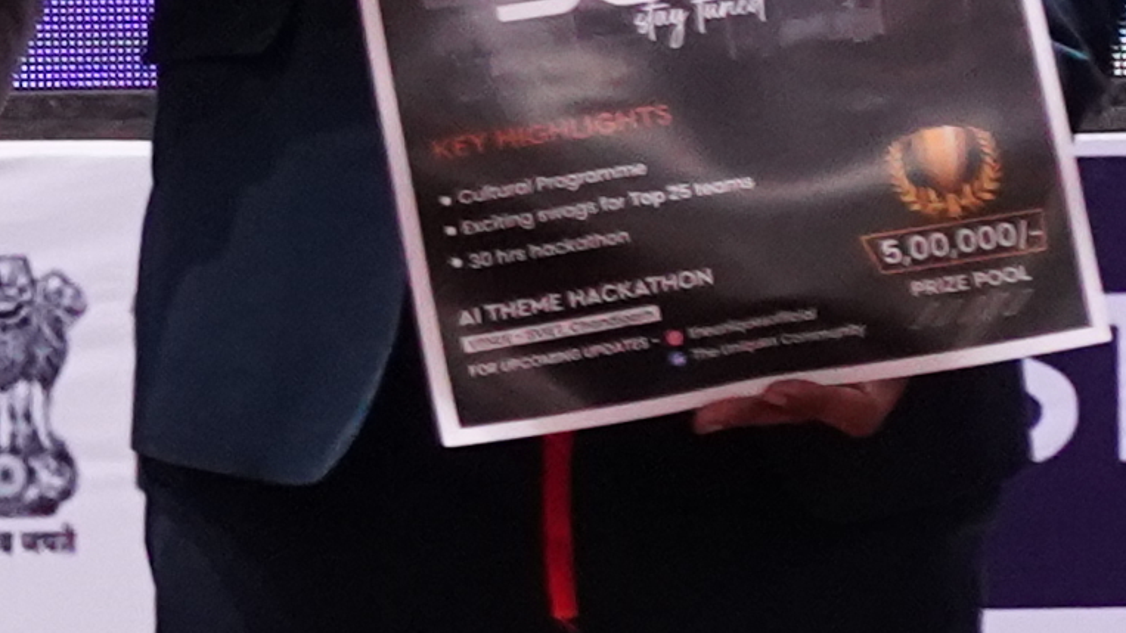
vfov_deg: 3.1
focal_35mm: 387
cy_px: -518
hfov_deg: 5.3
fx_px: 11553
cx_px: -2017
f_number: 5.6
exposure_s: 1/160
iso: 6400
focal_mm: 47
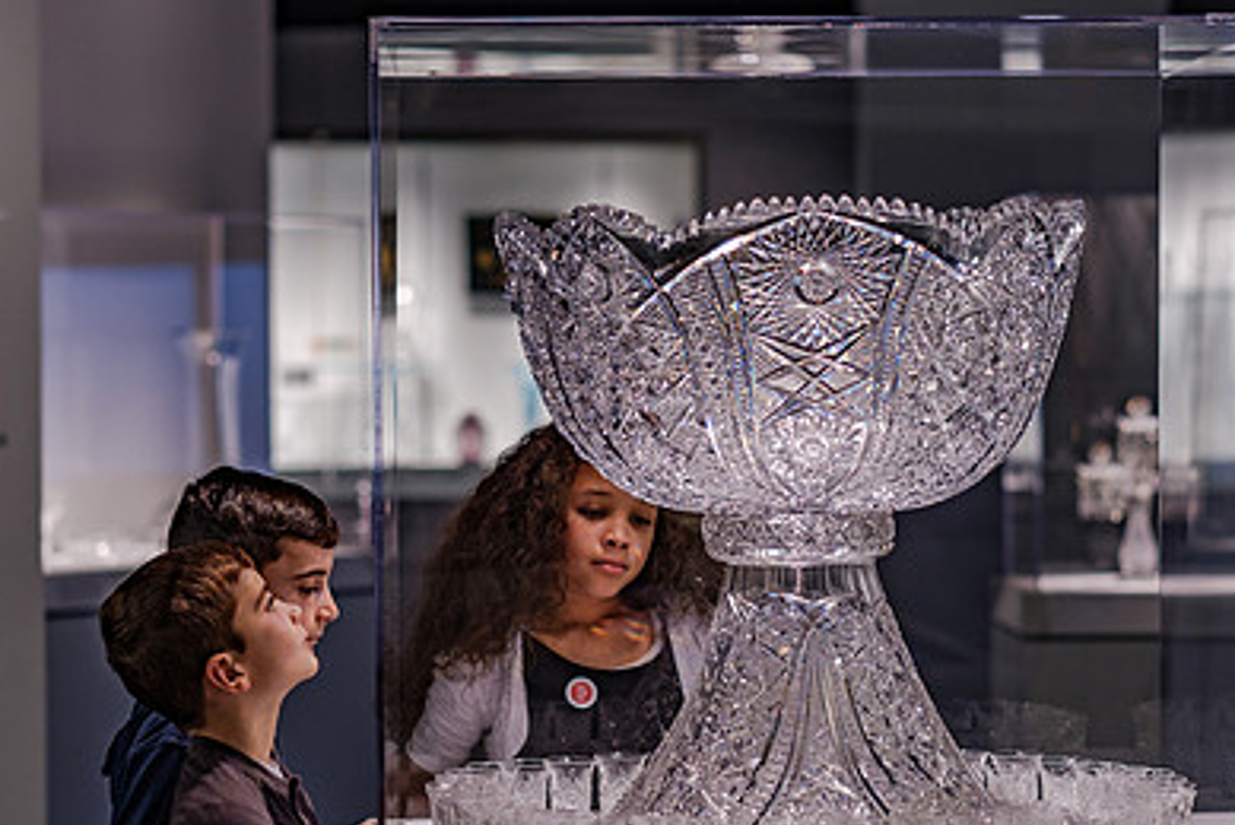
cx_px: 657
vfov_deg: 10.2
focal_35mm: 134
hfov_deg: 15.3
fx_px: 4600
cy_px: 535
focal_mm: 56
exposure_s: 1/125
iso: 200
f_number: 2
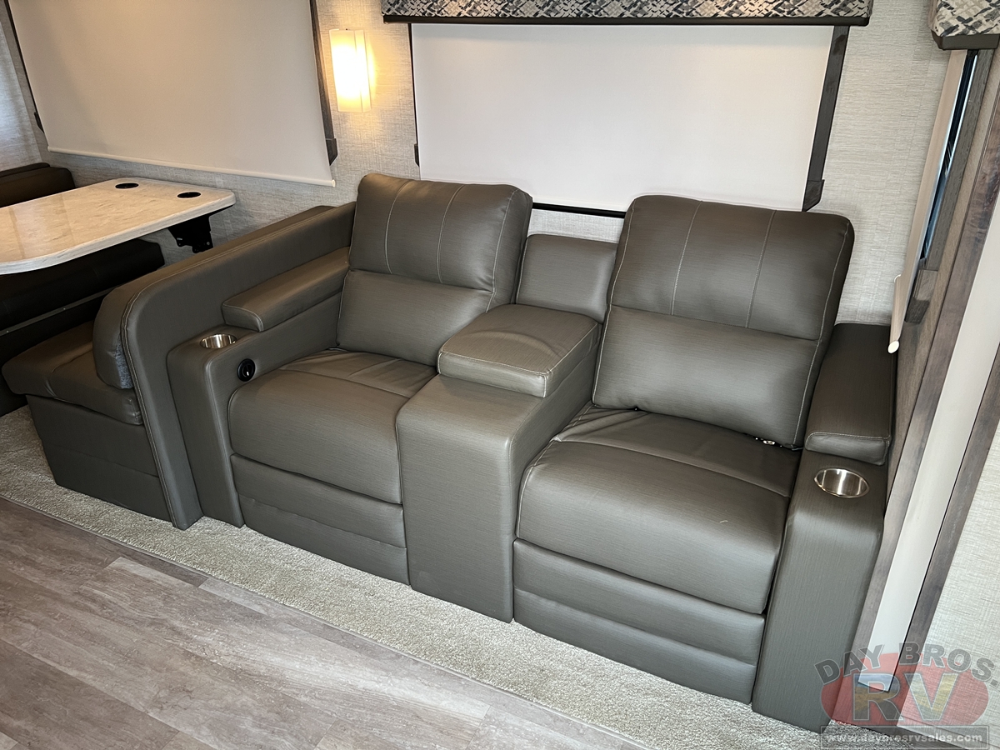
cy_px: 375
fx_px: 751
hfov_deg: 67.3
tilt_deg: -29.4
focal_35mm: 26
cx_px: 500
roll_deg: +4.0
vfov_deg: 53.1
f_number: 1.5
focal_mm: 5.7
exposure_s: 1/67
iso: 125
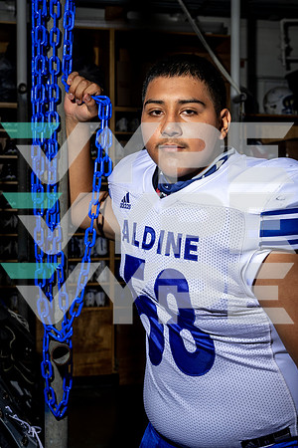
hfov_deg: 27.0
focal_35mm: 50
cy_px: 224
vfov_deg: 39.6
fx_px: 621
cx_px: 149
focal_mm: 50
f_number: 8
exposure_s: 1/125
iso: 100
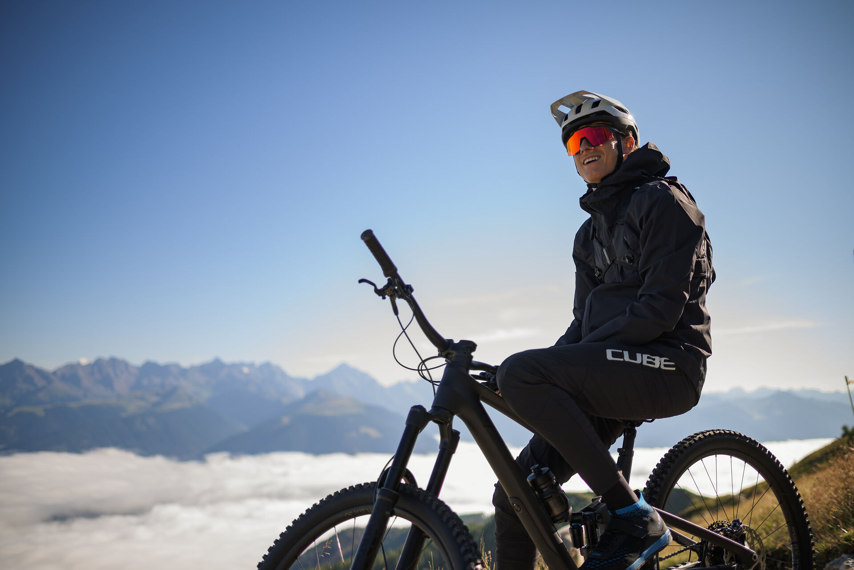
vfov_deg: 37.9
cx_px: 427
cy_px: 285
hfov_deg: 54.4
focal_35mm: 35
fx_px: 830
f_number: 1.8
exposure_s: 1/800
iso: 32
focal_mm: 35
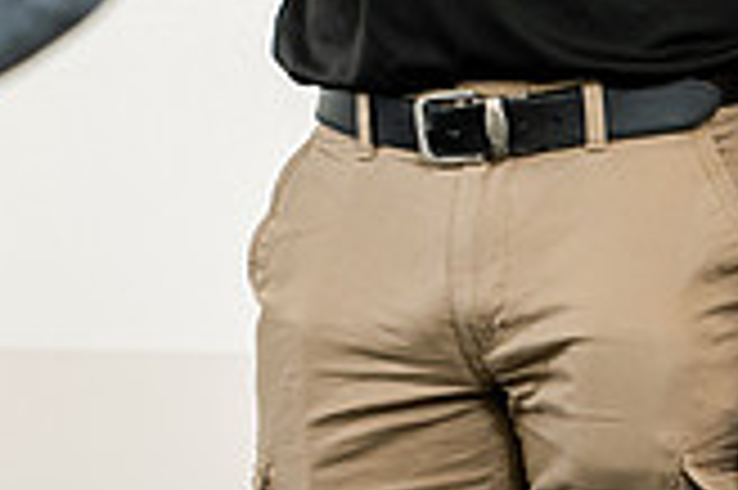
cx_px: -225
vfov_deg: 2.5
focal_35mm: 548
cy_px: -281
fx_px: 11223
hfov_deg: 3.8
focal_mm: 155
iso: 1000
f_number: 3.5
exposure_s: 1/200
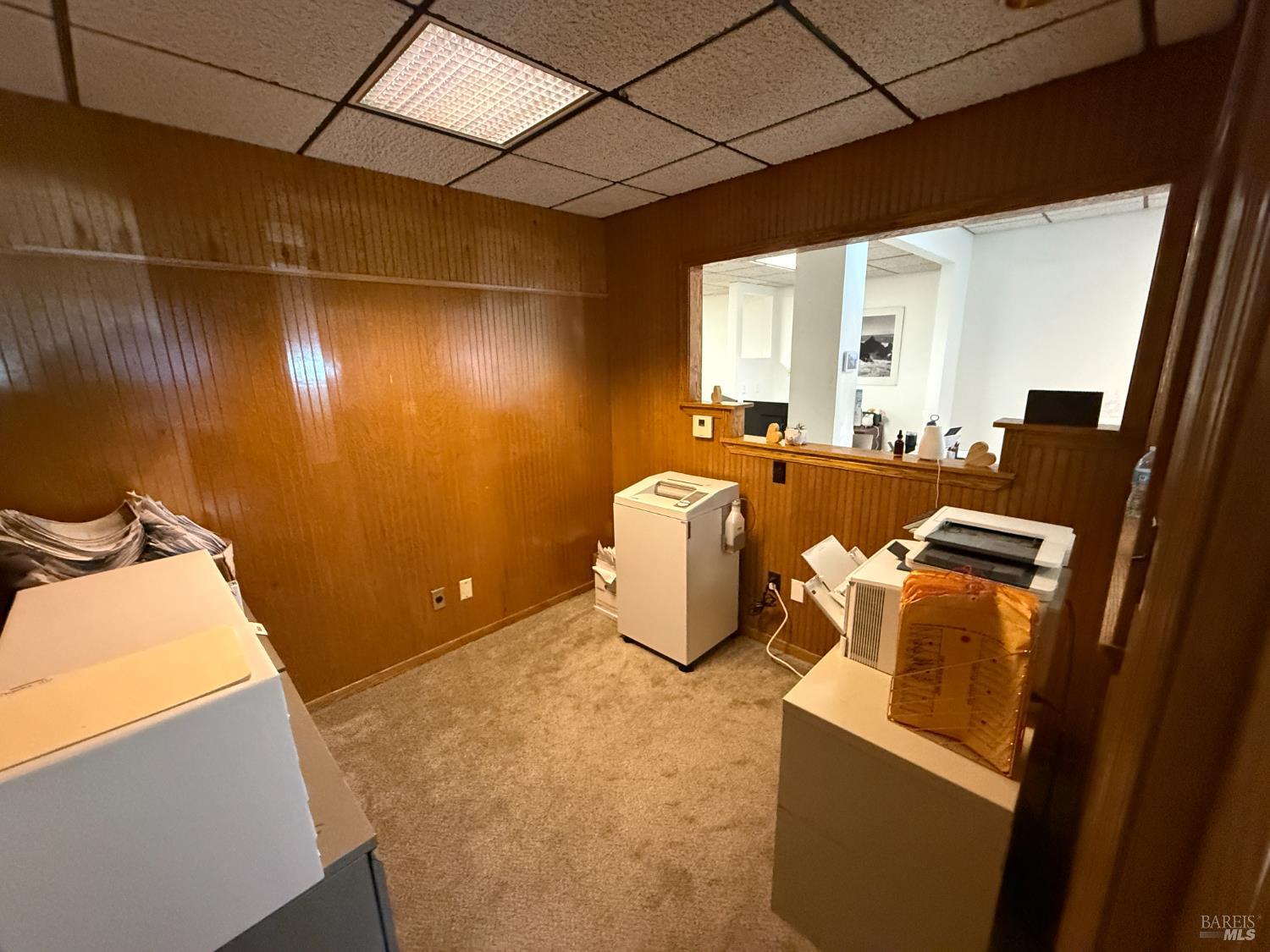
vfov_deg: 85.7
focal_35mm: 14
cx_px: 635
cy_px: 476
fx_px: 514
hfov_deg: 102.1
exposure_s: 1/60
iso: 800
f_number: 2.2
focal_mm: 2.22
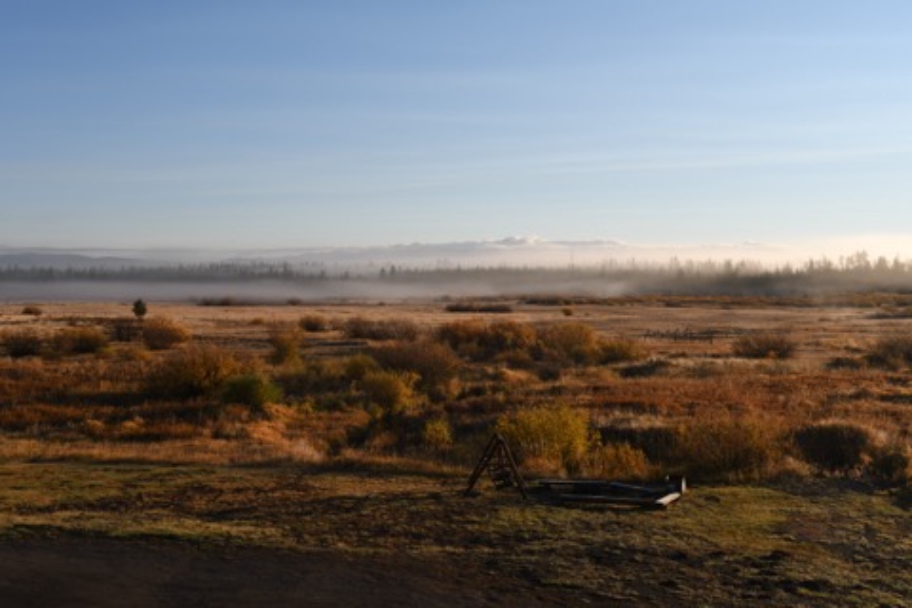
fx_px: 988
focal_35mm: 39
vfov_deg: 34.2
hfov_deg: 49.6
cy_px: 304
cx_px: 456
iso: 100
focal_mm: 26
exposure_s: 1/320
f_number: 9
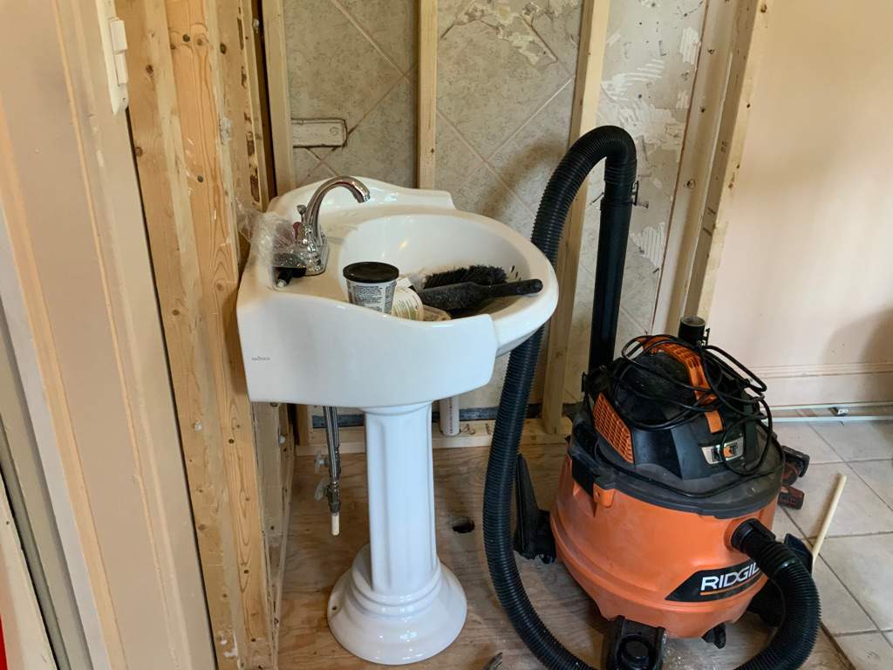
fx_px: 748
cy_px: 335
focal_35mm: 29
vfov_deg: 48.2
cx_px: 446
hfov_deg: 61.7
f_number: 1.8
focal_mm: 3
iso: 160
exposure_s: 1/60
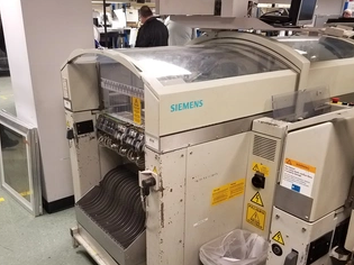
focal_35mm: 33
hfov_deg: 55.3
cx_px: 163
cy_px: 158
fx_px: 337
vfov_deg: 42.7
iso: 160
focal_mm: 4.2
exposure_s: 1/30
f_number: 1.7
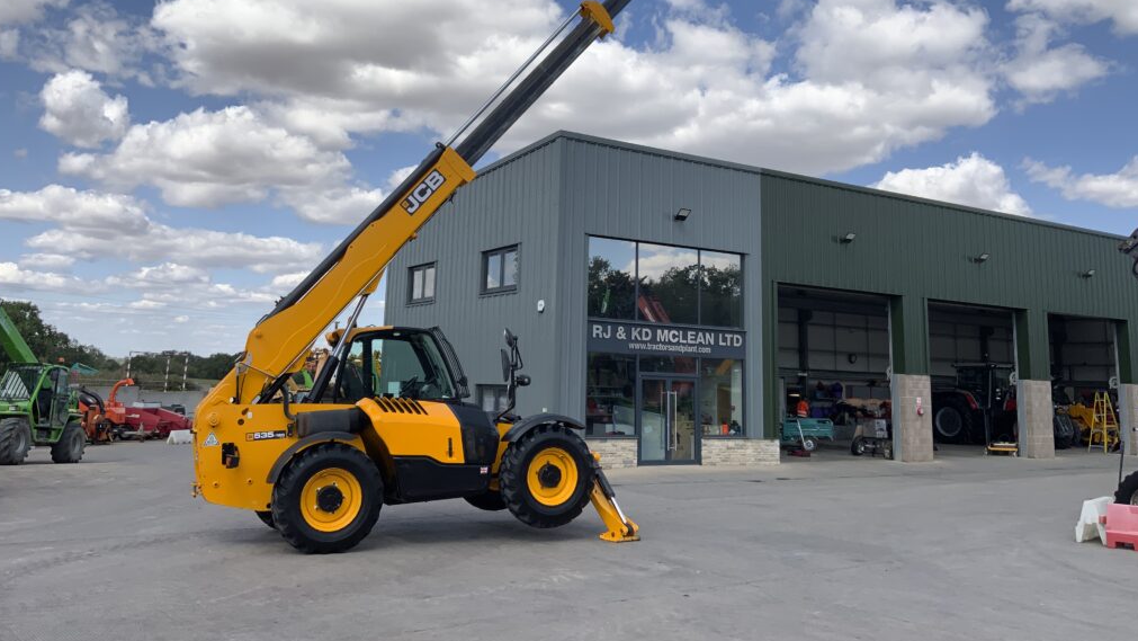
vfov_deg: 36.3
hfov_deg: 61.0
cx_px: 567
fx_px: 966
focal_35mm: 32
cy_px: 216
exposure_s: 1/898
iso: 16
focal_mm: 3
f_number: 1.8
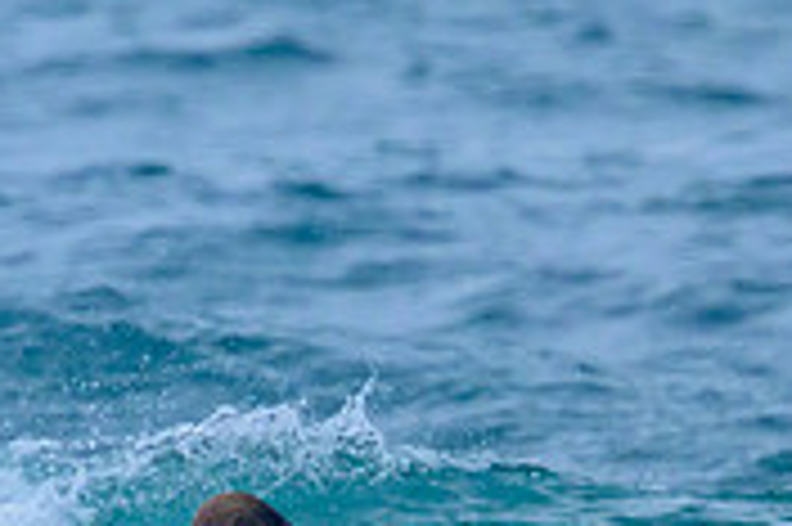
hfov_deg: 0.8
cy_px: 749
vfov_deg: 0.5
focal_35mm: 2635
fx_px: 57915
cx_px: 212
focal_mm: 800
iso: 4000
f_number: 11
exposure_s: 1/1250
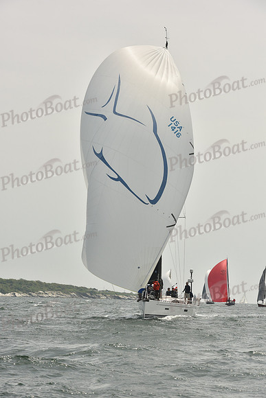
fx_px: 1218
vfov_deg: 18.6
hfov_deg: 12.5
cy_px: 199
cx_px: 133
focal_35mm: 110
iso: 400
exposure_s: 1/1600
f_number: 10
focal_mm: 110
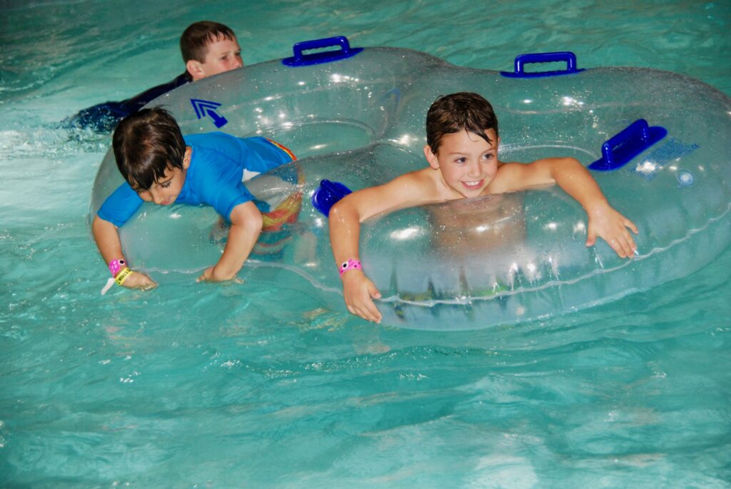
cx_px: 366
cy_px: 244
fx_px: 2378
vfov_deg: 11.7
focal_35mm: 117
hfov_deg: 17.5
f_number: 5.3
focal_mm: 78
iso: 640
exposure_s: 1/60
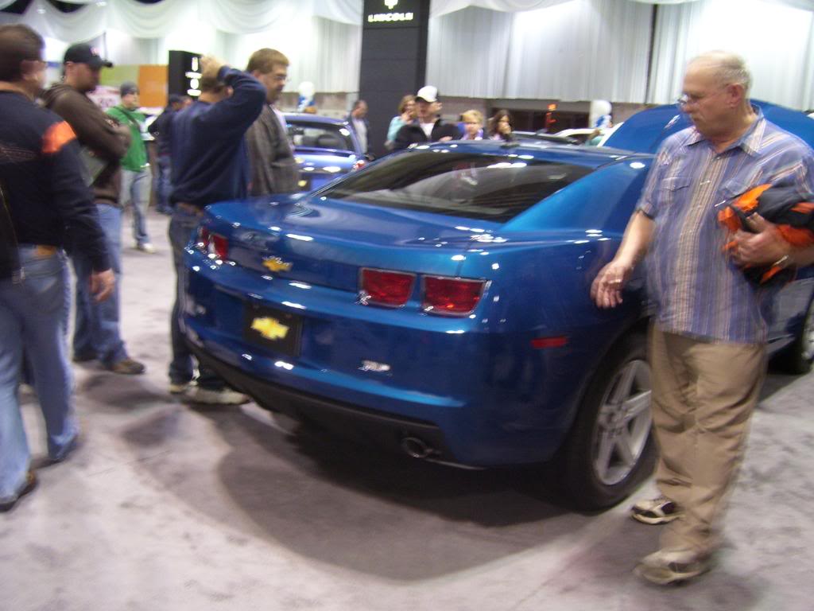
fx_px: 800
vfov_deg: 41.8
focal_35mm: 34
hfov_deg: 54.0
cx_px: 407
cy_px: 306
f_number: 2.7
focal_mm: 5.6
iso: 160
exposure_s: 1/8
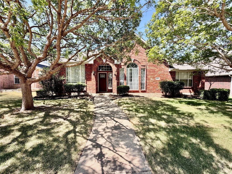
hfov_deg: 102.1
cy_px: 87
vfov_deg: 85.7
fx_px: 94
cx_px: 116
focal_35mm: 14
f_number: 2.2
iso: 50
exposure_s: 1/502
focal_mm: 2.22
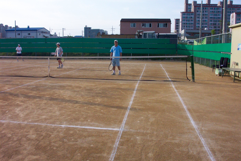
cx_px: 120
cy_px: 80
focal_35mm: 35
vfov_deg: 37.9
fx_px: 234
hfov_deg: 54.4
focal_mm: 7.5
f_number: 9.5
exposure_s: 1/250
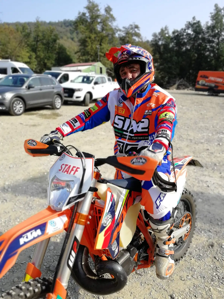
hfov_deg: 51.4
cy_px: 150
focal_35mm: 27
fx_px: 233
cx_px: 112
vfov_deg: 65.3
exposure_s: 1/616
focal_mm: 3.95
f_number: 4
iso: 50
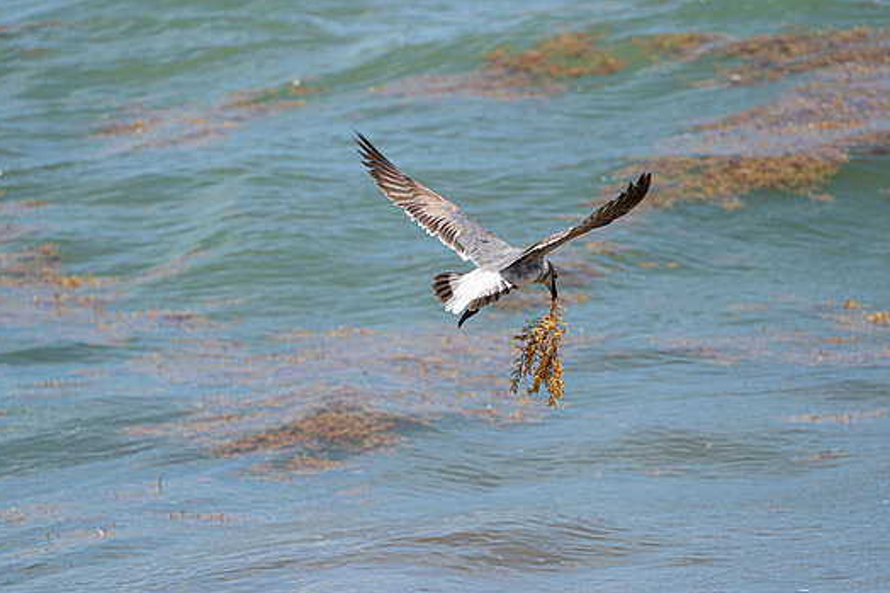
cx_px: 418
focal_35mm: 443
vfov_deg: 3.1
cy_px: 312
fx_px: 10948
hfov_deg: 4.7
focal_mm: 400
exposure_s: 1/1250
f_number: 10
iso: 640
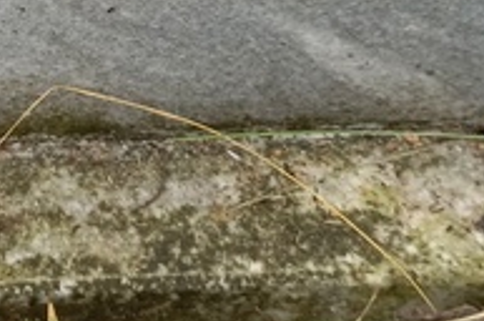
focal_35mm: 108
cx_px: -20
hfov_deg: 18.4
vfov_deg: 12.0
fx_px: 1450
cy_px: -181
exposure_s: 1/114
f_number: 1.69
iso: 112
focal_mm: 4.76
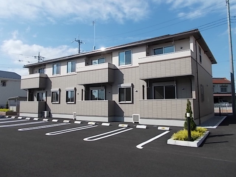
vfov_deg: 53.1
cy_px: 88
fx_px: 177
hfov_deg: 67.3
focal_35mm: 26
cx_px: 118
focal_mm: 4.6
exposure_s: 1/125
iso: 80
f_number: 8
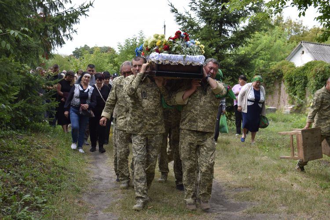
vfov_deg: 25.8
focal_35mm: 52
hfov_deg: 37.8
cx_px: 165
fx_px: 482
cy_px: 110
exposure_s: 1/160
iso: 100
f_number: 6.3
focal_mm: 35
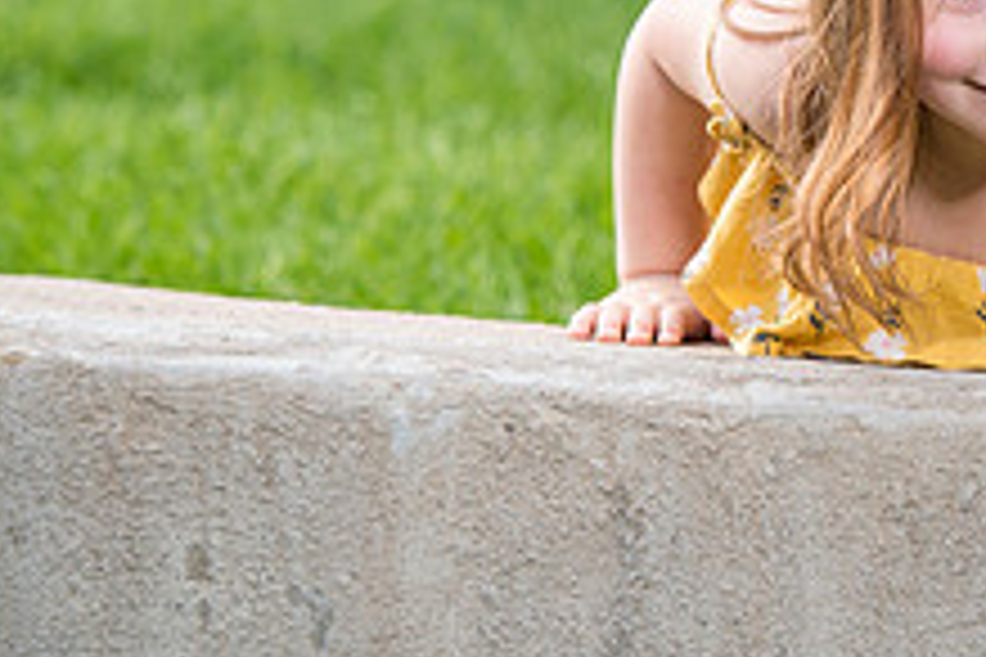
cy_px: -79
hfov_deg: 6.0
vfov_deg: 4.0
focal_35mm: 344
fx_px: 9421
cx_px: 878
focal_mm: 130
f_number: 5
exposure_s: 1/200
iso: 250
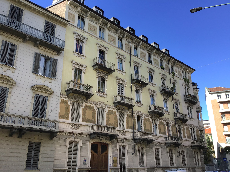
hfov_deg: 58.4
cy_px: 86
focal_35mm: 31
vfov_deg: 45.4
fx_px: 206
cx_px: 115
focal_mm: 3.3
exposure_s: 1/476
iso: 25
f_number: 2.4
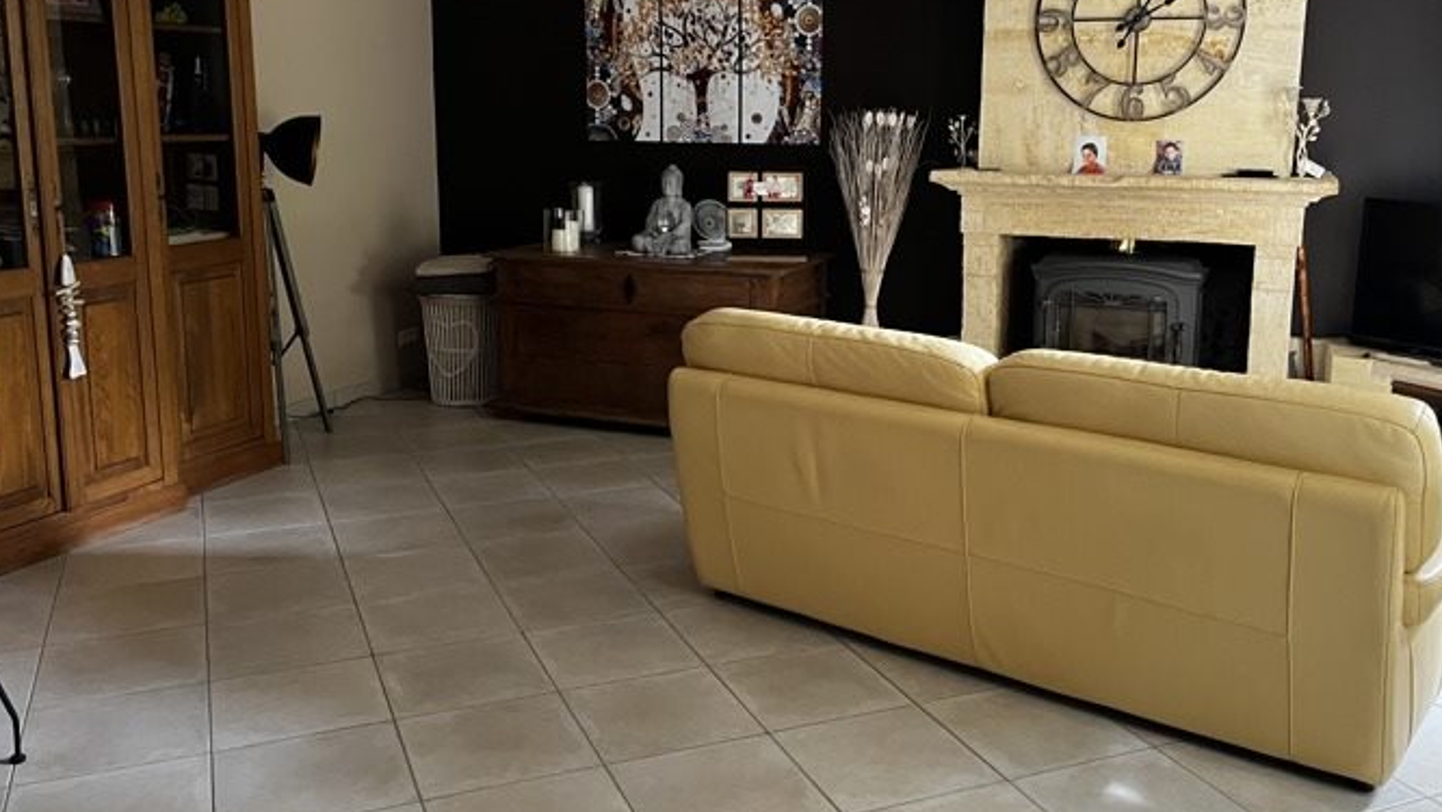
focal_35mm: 34
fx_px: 1300
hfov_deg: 58.0
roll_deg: -0.1
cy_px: 305
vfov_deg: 34.5
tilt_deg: -9.2
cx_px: 766
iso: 500
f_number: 1.6
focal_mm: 5.1
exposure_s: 1/49
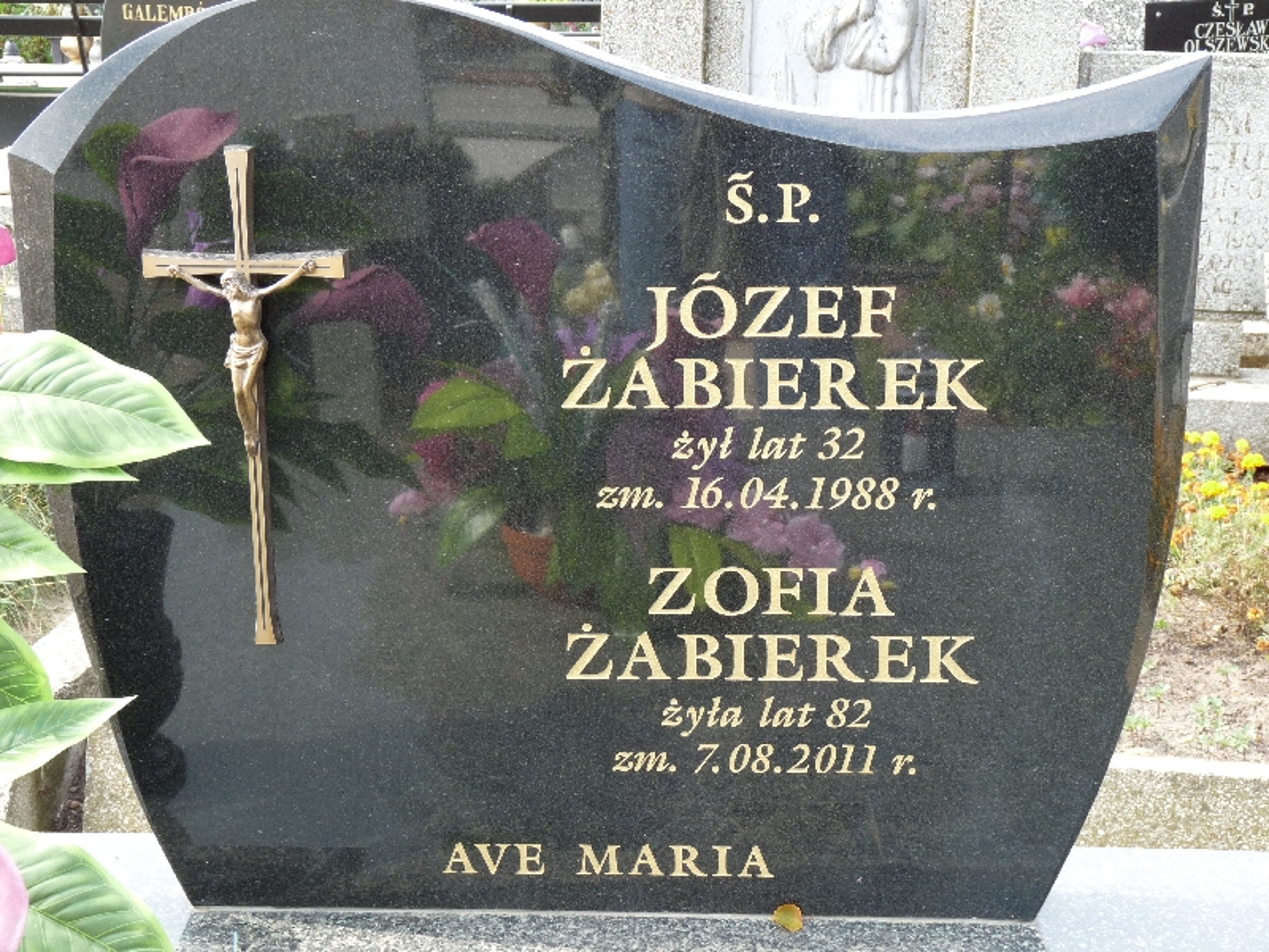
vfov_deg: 26.6
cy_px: 476
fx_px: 2016
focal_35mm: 55
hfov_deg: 34.9
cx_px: 634
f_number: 3.6
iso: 100
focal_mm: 9.8
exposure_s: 1/100
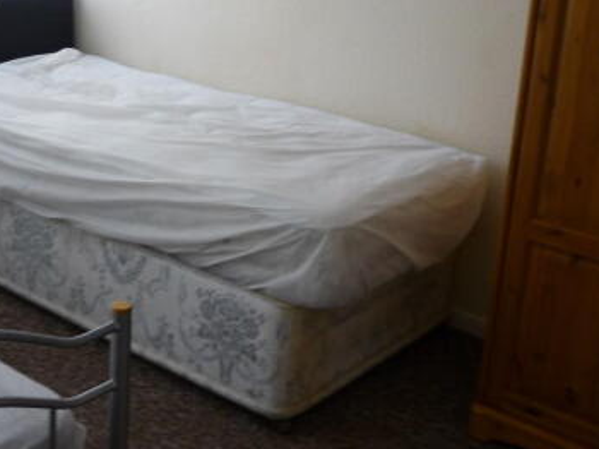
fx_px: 951
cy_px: 111
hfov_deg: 34.5
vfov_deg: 26.2
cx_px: 187
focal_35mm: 55
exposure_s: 1/30
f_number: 2.8
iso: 100
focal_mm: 5.5
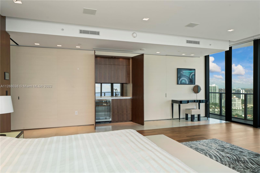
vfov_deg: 53.1
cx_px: 130
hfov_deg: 73.8
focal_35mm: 24
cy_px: 86
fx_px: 173
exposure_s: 1/3
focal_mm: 24
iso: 100
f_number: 9
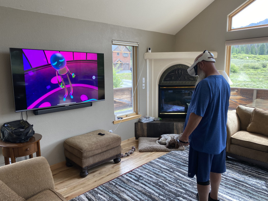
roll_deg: +0.9
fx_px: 201
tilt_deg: -9.3
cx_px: 134
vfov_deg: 53.1
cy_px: 100
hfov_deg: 67.3
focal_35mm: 26
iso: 100
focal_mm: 4.25
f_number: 1.8
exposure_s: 1/121
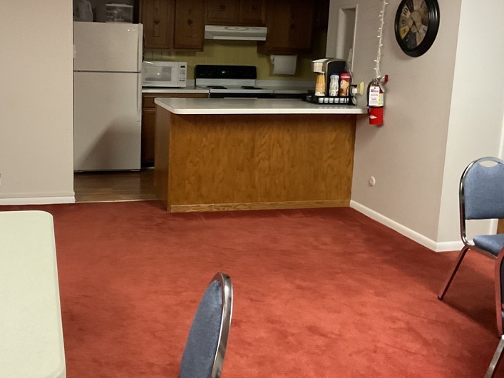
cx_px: 184
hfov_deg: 44.4
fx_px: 611
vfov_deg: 34.2
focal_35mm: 42
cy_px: 142
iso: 250
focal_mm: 3
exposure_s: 1/60
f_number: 1.8
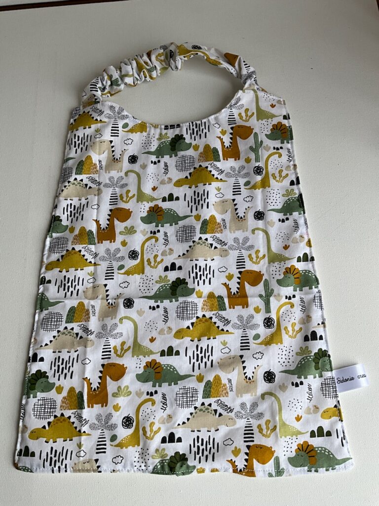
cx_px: 190
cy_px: 253
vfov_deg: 61.7
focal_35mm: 29
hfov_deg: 48.2
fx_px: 423
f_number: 1.8
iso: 25
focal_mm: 3
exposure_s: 1/514
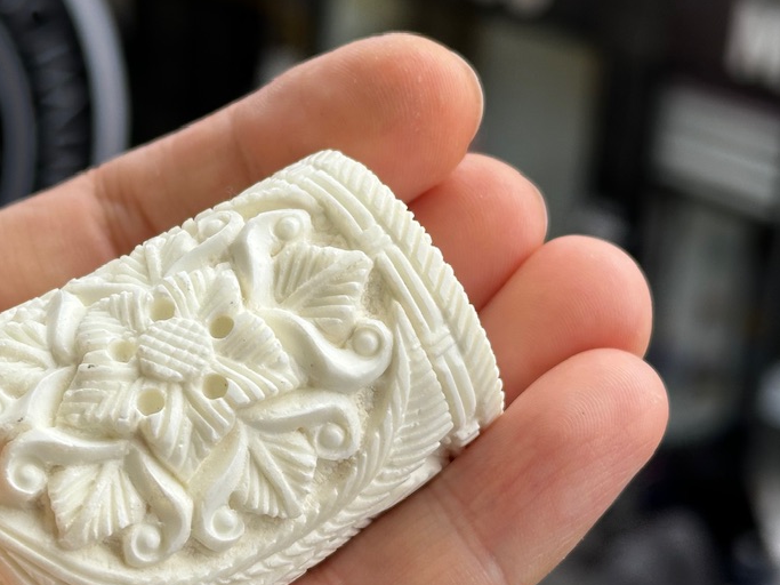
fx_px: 2028
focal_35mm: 90
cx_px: 201
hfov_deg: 21.6
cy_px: 308
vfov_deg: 16.4
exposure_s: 1/564
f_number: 1.78
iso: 64
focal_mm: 6.86
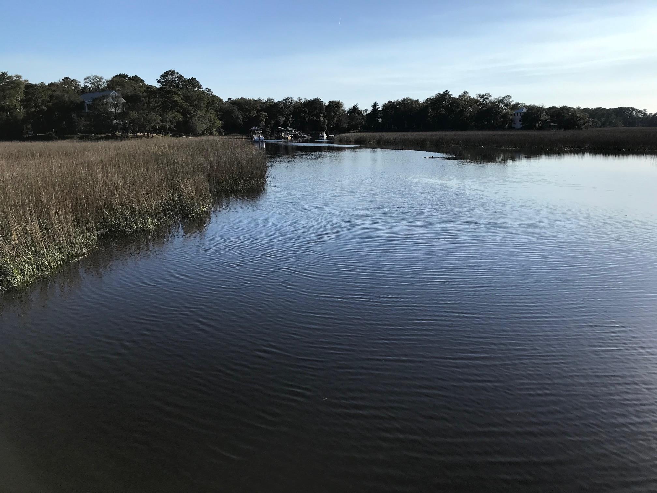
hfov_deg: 63.4
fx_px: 531
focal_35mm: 28
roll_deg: +0.9
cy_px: 246
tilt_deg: -11.3
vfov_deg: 49.7
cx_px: 328
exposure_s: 1/2994
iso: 20
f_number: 1.8
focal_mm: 3.99
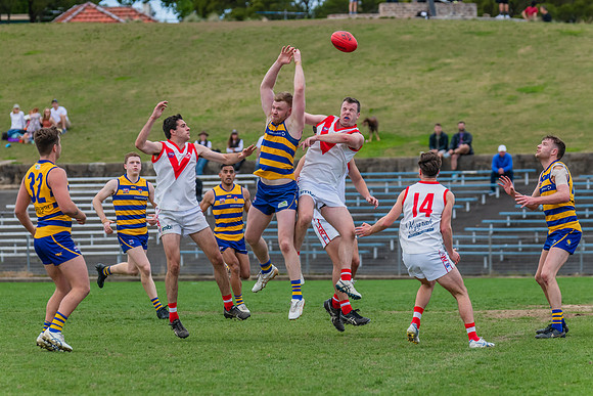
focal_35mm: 299
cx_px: 282
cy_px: 168
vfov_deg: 4.6
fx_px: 4932
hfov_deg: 6.9
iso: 800
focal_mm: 250
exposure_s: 1/1600
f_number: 5.6
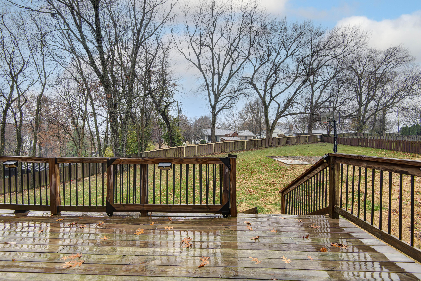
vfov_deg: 73.8
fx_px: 187
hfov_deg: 96.7
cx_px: 210
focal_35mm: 16
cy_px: 140
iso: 100
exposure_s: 1/25
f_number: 6.3
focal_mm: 16
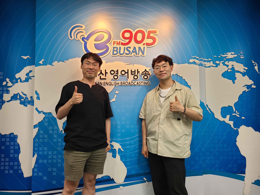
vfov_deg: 53.1
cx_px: 130
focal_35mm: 26
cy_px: 98
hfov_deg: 67.3
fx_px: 195
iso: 80
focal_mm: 5.4
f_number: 1.8
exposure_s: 1/60
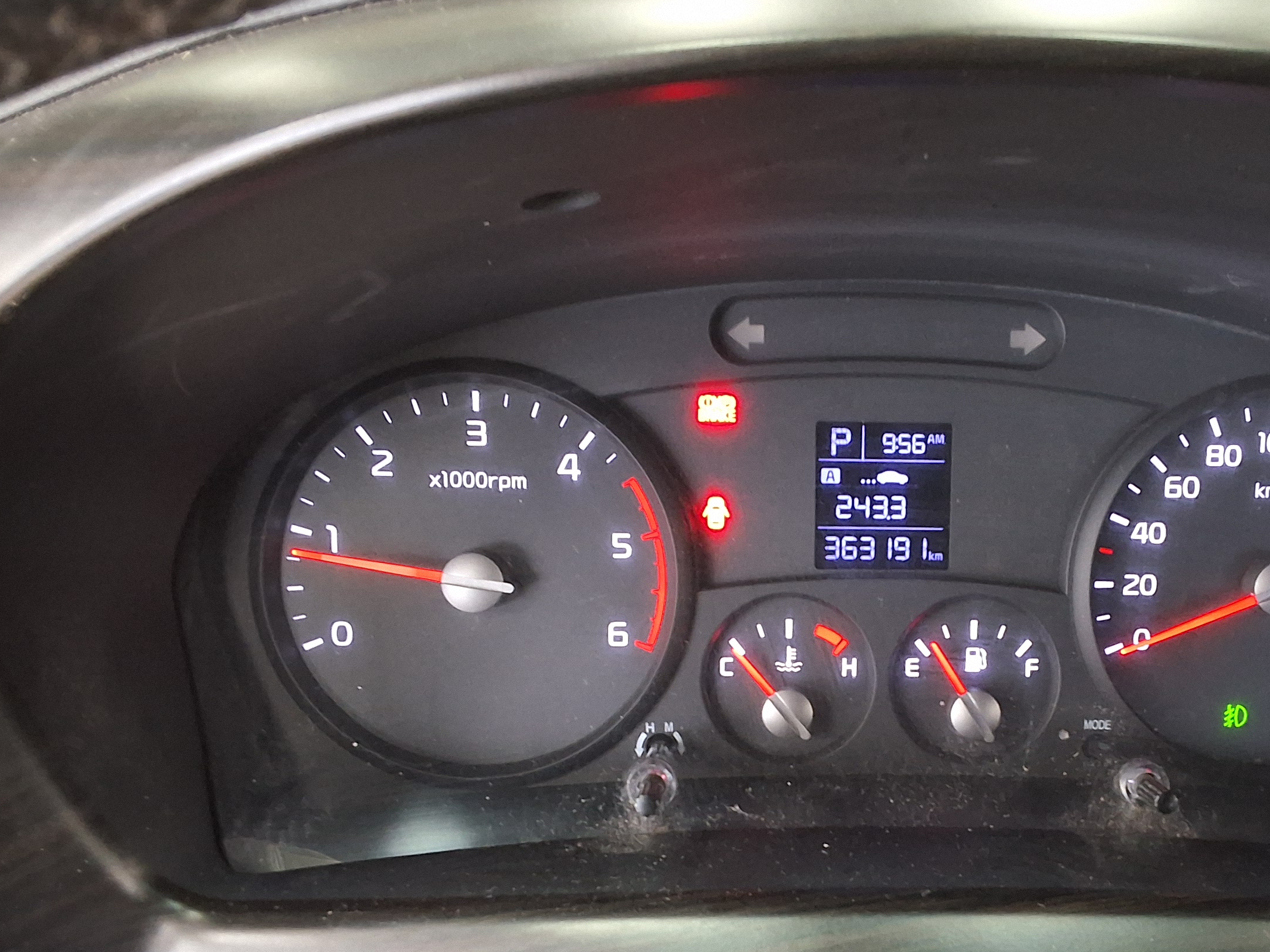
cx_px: 842
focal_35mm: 42
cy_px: 662
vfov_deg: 33.9
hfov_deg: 44.2
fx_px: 1541
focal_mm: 2.91
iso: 320
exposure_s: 1/24
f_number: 1.9
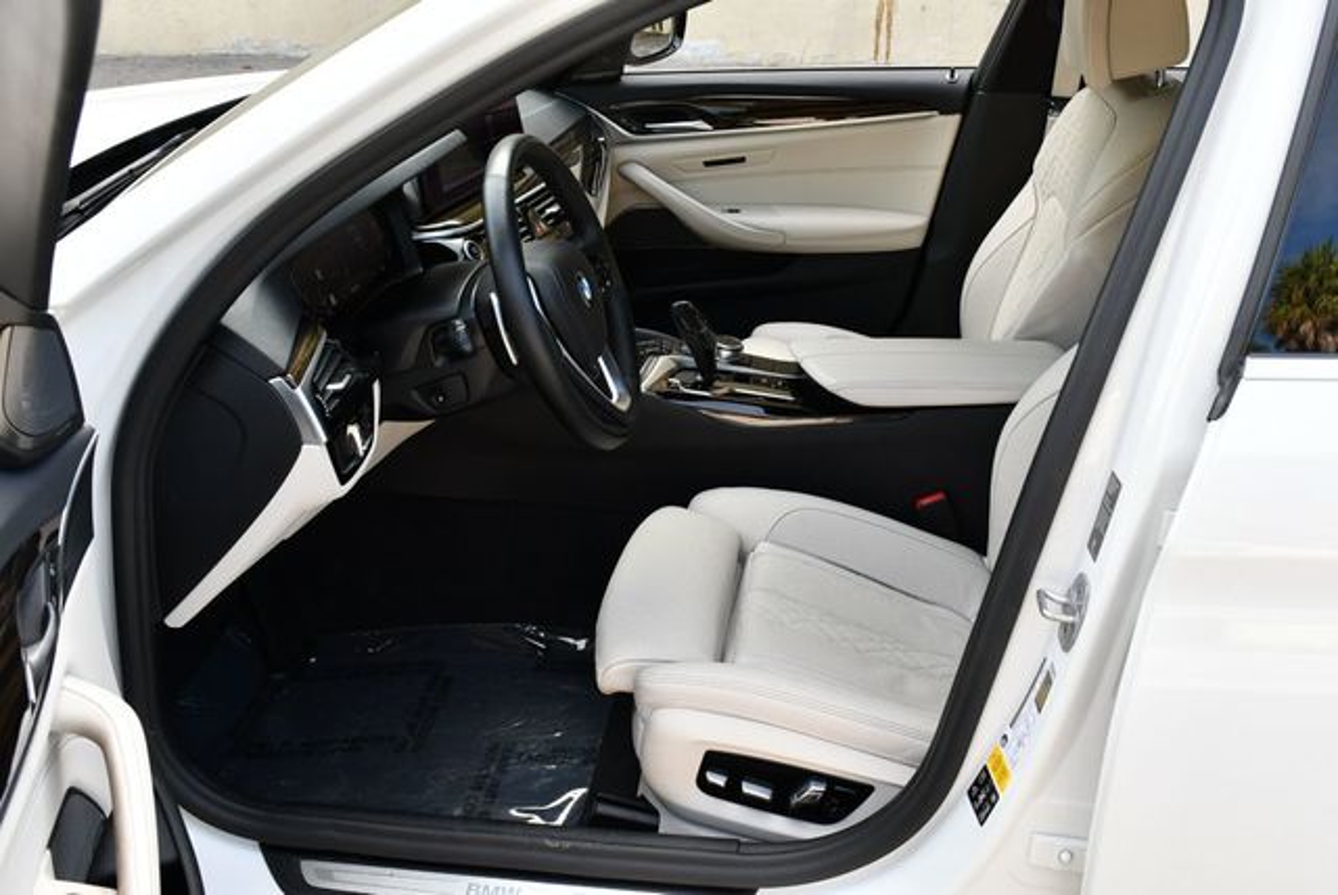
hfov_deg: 53.1
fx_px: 1339
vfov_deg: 36.9
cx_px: 669
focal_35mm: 36
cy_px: 448
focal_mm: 18
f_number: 5.6
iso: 360
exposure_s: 1/250
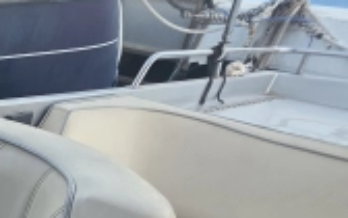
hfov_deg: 28.2
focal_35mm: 45
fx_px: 427
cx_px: -180
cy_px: 354
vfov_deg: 22.0
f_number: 1.9
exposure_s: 1/100
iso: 64
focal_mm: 2.2
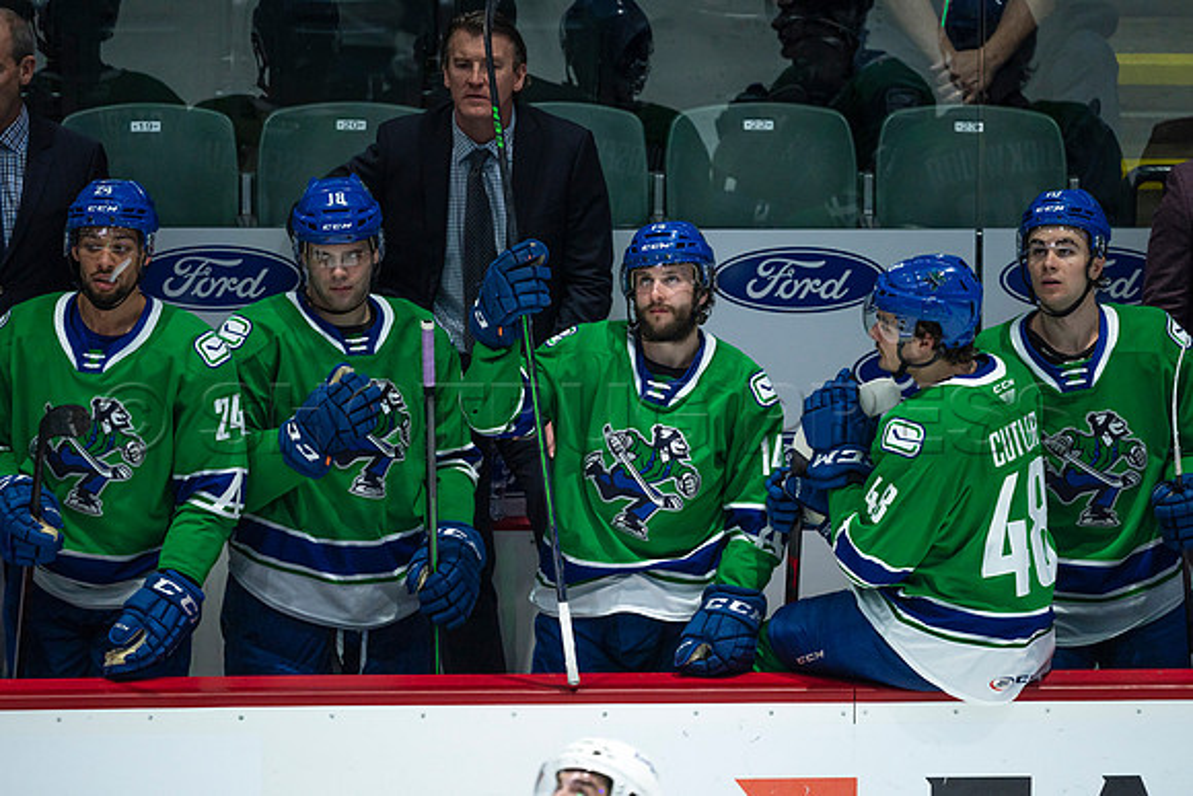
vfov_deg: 2.2
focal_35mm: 621
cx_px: 596
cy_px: 398
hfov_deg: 3.3
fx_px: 20581
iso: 2000
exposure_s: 1/800
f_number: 4
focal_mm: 600
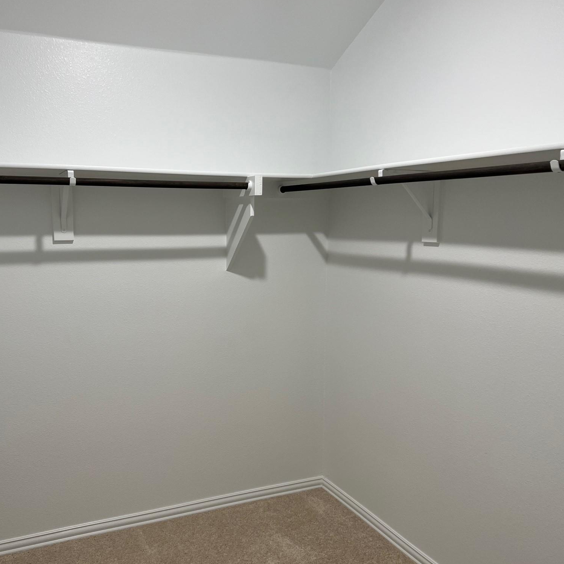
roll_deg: +0.5
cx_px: 222
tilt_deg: -7.4
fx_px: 571
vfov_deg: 52.5
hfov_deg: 52.1
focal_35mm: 31
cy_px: 280
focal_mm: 5.7
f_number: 1.5
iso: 64
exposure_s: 1/60
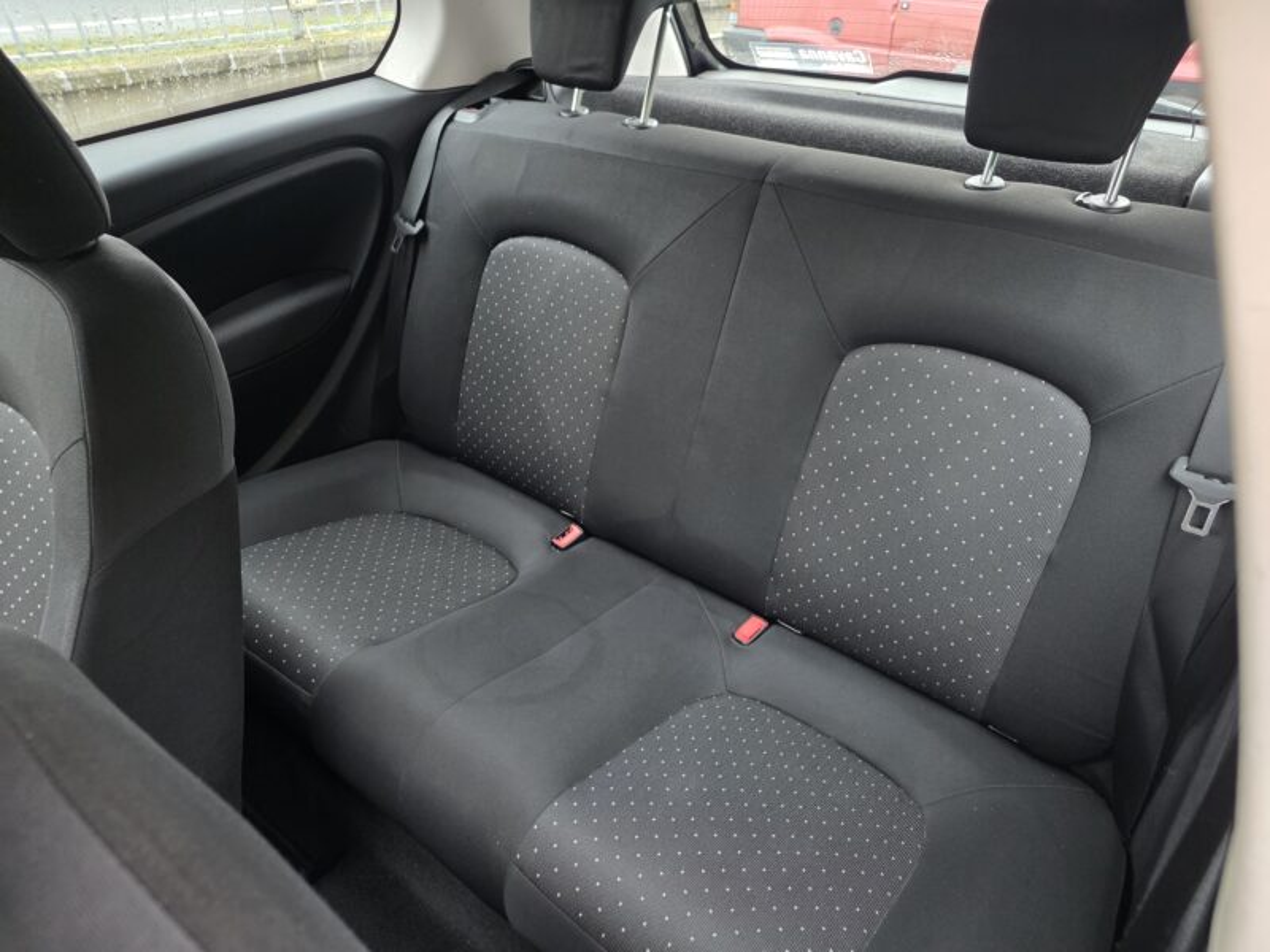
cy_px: 476
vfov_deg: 58.9
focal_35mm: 23
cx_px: 635
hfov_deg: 73.9
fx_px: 844
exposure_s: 1/100
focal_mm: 6.25
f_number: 1.7
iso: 800
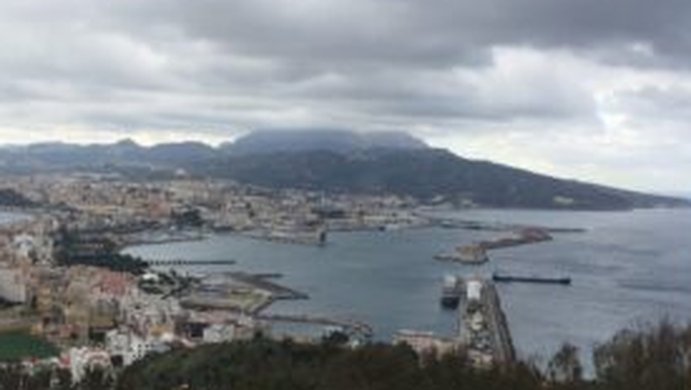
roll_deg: -1.5
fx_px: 843
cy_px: 259
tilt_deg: -6.7
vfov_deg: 25.9
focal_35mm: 46
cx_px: 251
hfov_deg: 44.1
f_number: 2.2
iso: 32
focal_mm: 4.15
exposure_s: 1/732
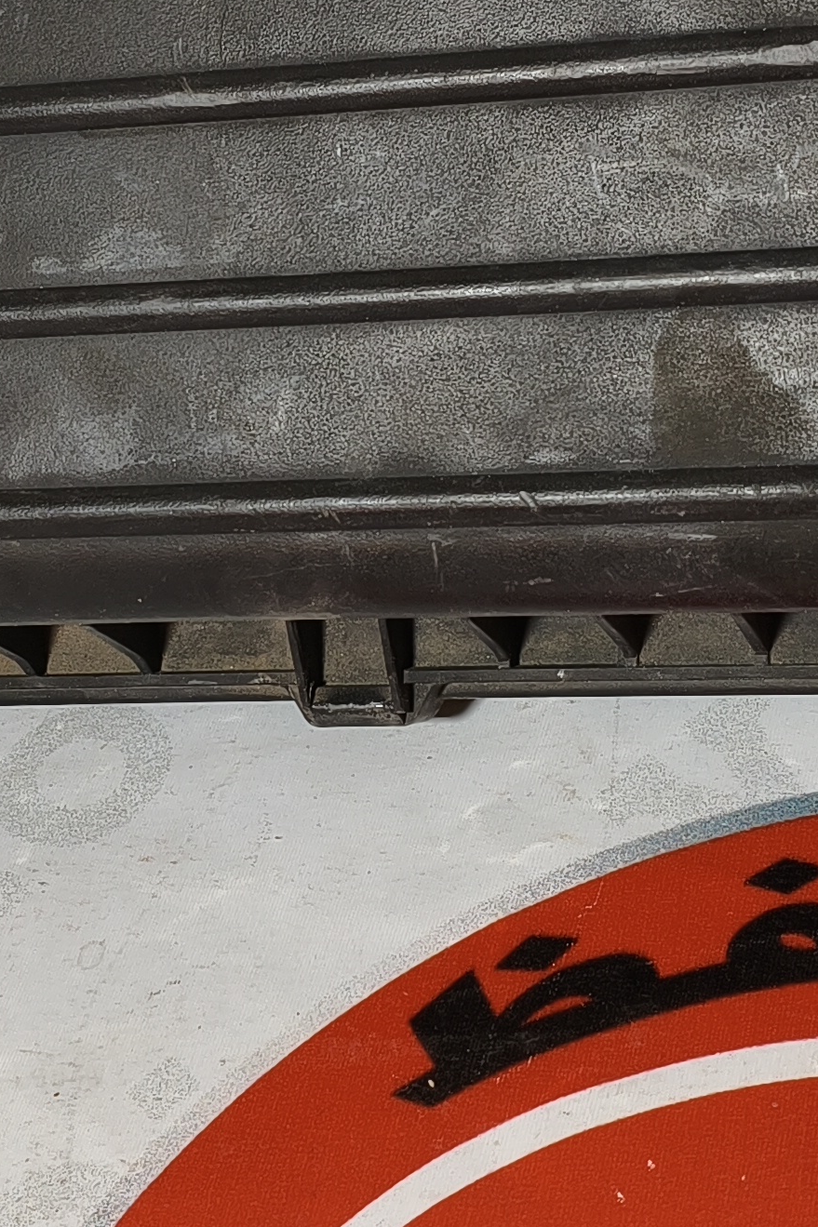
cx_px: 226
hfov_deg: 16.2
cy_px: 495
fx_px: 2864
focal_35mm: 84
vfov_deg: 24.2
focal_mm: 4.94
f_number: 1.5
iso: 160
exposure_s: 1/50
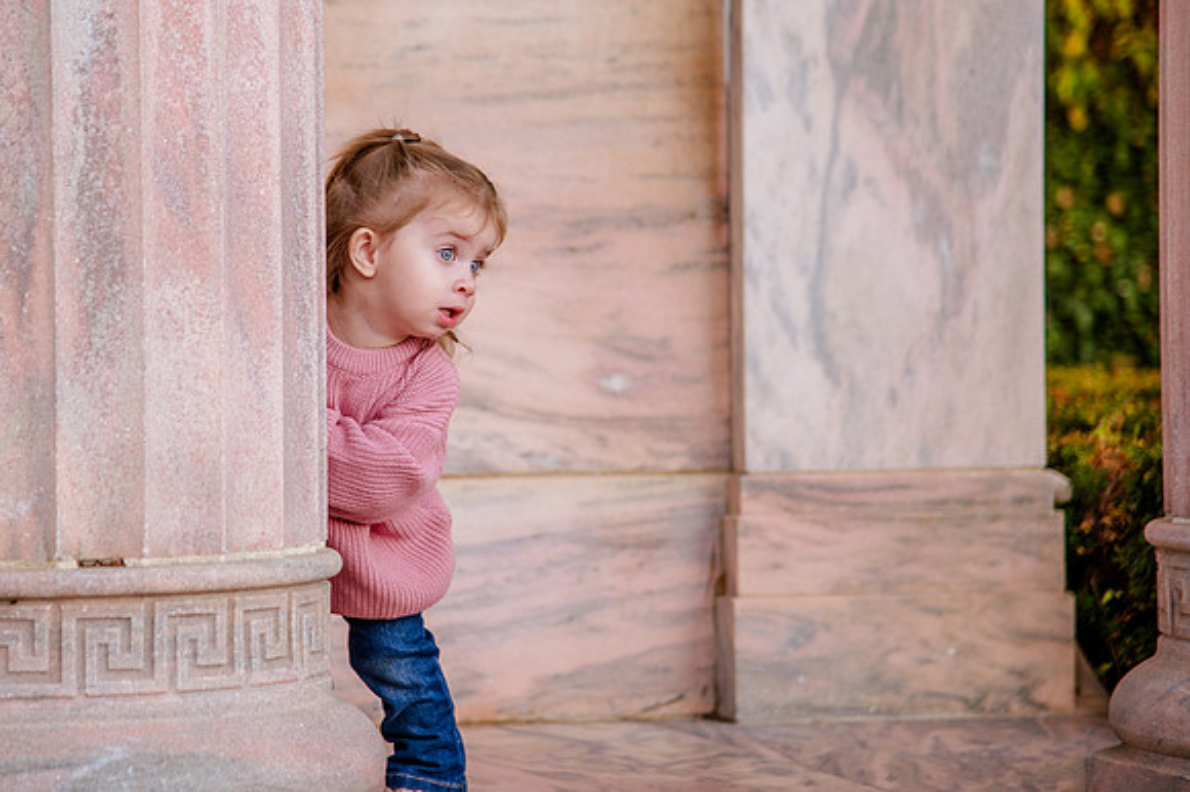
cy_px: 308
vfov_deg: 10.3
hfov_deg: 15.5
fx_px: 4375
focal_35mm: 132
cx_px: 456
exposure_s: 1/160
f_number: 4
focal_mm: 105
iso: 320
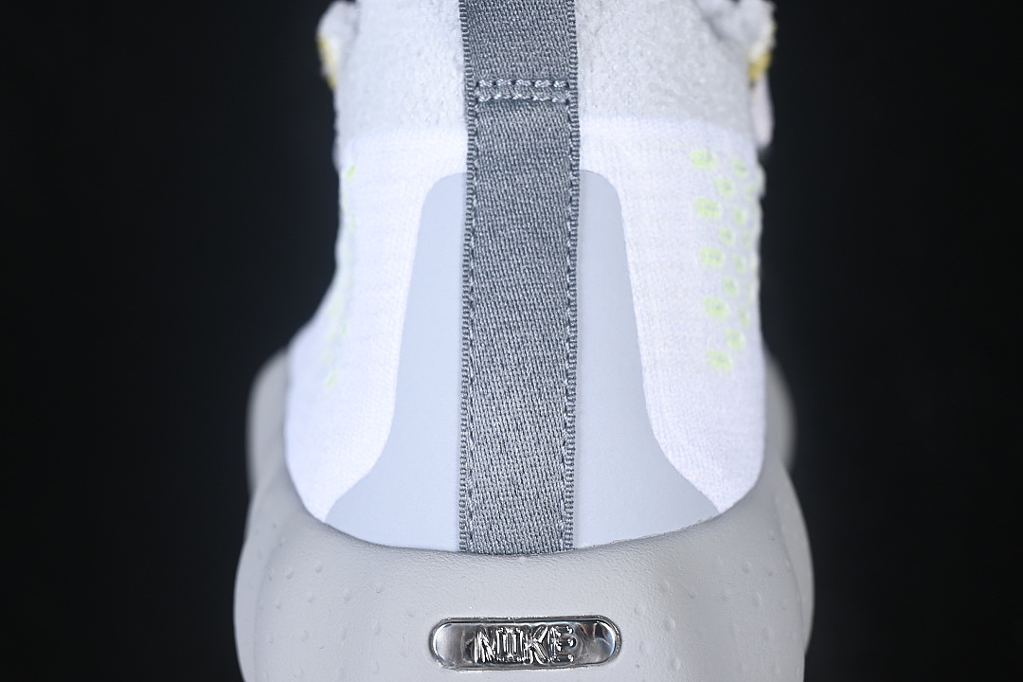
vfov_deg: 18.2
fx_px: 2131
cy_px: 341
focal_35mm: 75
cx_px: 512
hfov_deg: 27.0
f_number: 7.1
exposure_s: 1/80
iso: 160
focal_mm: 50
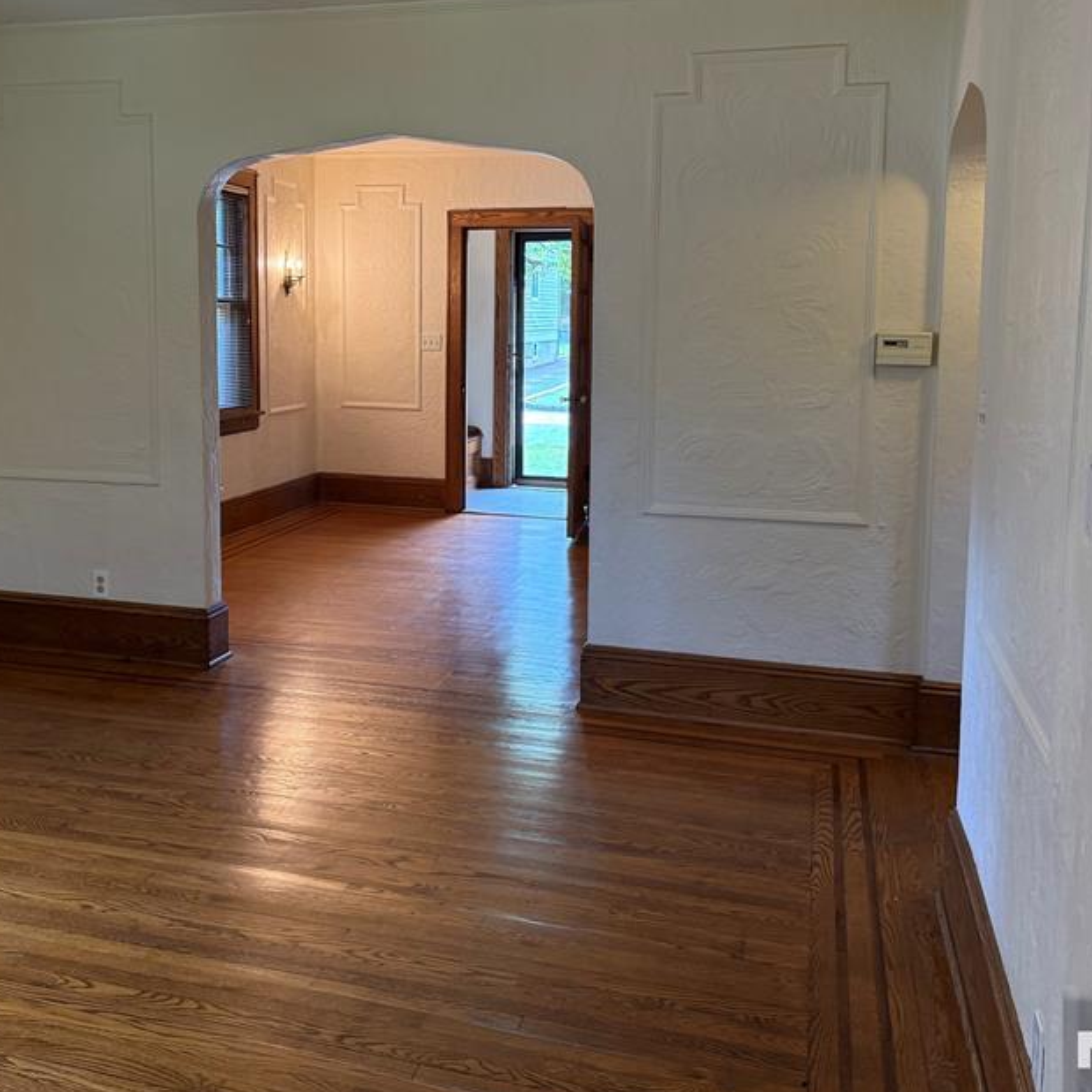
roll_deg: -0.3
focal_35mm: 35
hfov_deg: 46.9
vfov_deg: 46.9
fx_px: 1249
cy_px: 436
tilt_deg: -6.1
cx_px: 426
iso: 250
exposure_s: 1/60
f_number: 1.78
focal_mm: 6.76
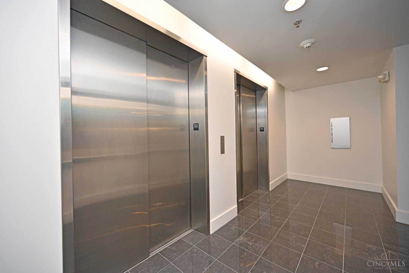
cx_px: 204
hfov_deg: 104.3
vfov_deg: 81.2
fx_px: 159
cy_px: 136
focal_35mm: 14
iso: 220
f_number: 4
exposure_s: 1/60
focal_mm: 14
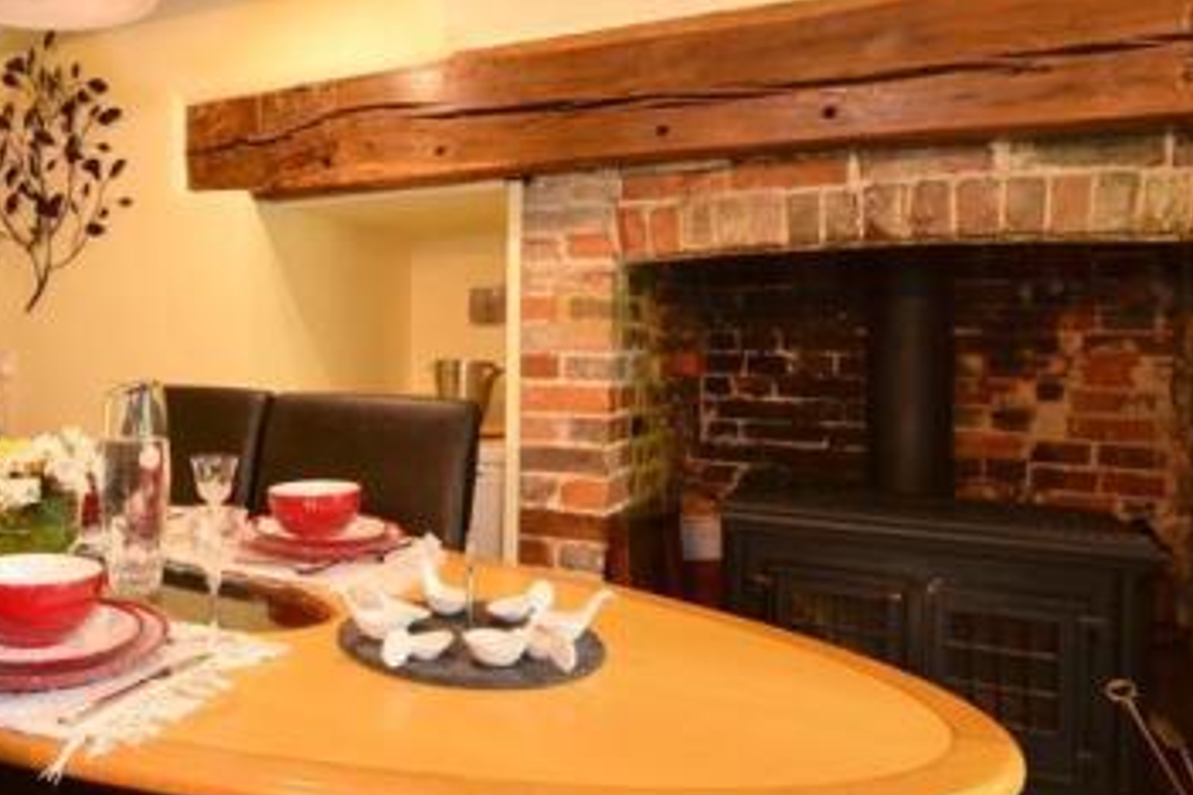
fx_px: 928
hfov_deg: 61.2
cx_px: 275
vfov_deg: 46.2
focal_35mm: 28
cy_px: 331
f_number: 11
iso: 400
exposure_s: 1/1.3
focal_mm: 10
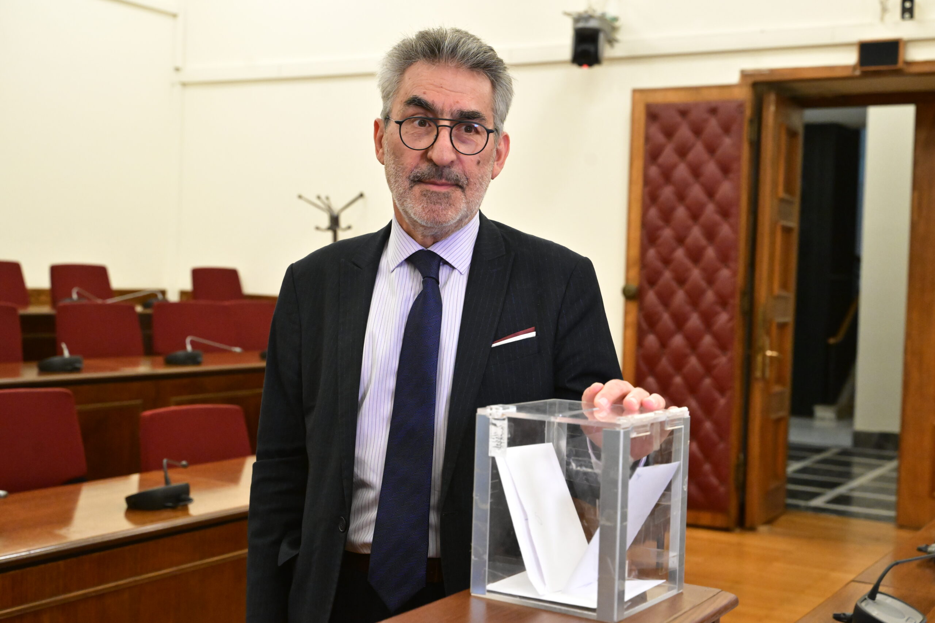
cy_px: 312
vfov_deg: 28.1
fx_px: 1247
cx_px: 468
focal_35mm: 48
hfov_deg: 41.1
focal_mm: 48
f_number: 5
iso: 8000
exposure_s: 1/200
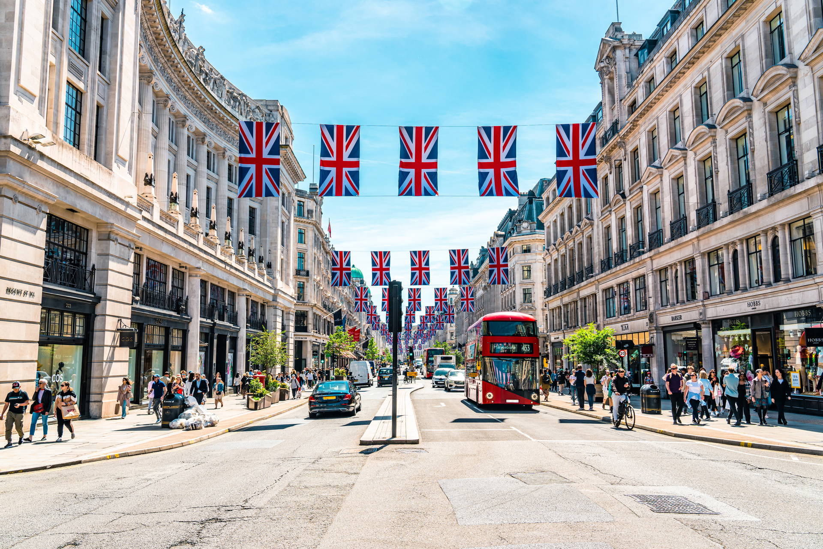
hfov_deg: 63.7
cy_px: 274
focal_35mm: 29
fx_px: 663
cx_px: 412
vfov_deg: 45.0
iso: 100
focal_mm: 29
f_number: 8
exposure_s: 1/160
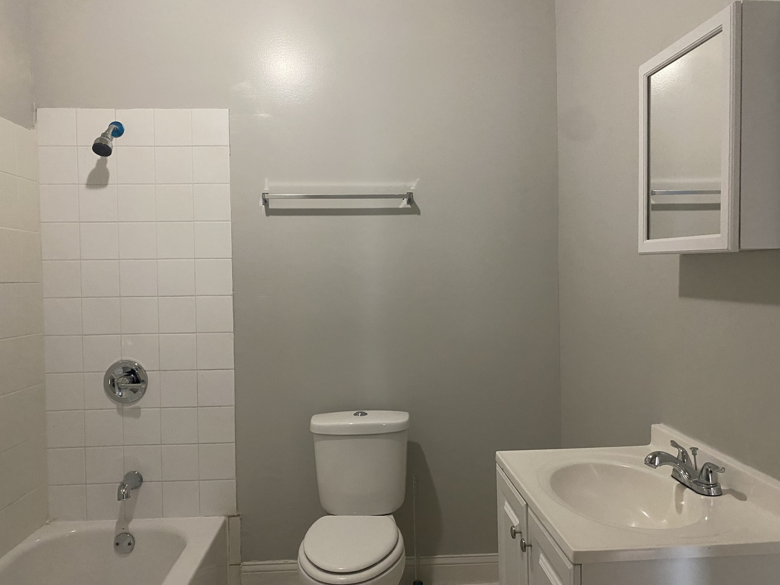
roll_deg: +1.5
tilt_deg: -3.5
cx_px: 390
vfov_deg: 53.1
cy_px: 292
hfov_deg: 67.3
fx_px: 586
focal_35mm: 26
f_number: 1.8
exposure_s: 1/60
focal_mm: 4.25
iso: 400
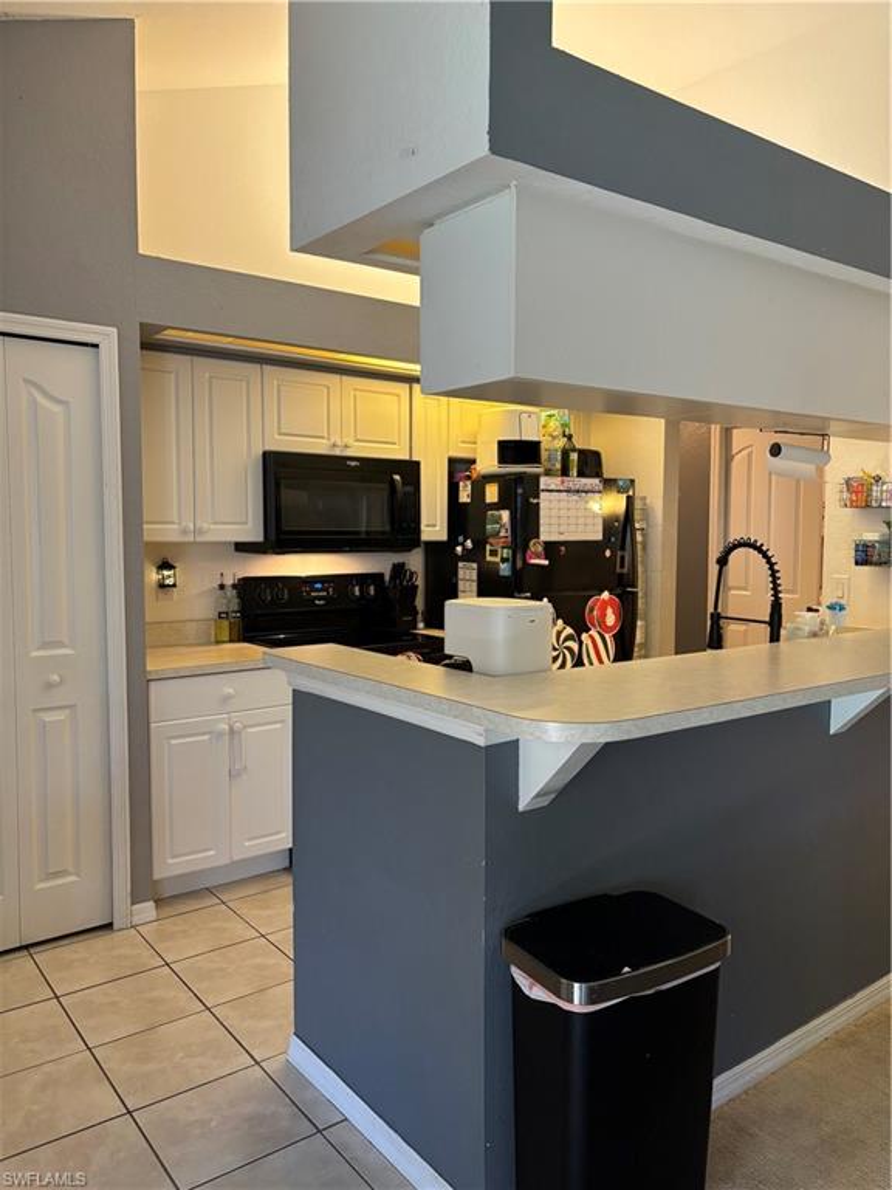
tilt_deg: -4.4
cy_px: 595
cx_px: 446
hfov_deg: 53.1
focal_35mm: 26
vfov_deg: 67.3
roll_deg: -0.8
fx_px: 893
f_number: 1.6
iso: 250
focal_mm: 5.96
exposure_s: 1/60
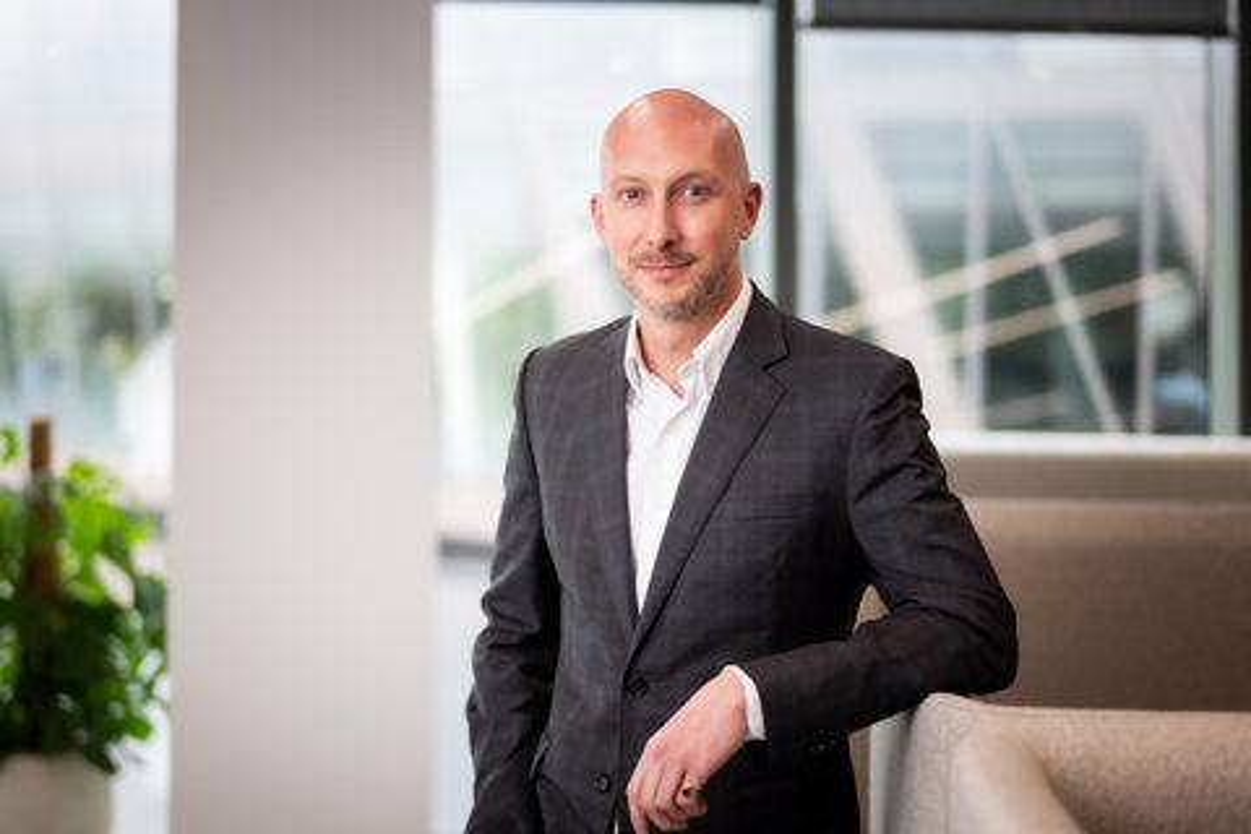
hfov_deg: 39.6
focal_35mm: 50
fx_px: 1737
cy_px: 417
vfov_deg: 27.0
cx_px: 626
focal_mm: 50
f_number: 1.4
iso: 100
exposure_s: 1/180
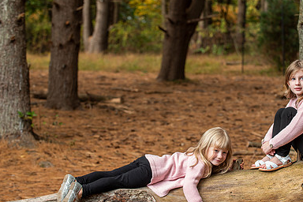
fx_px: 1094
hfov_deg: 15.7
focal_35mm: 130
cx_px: 206
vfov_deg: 10.5
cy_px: 105
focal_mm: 86
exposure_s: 1/60
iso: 250
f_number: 4.5
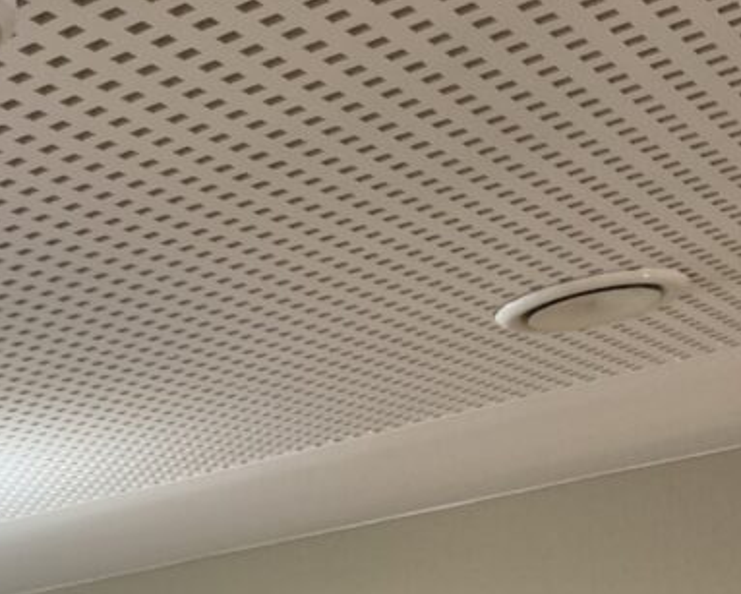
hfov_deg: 23.9
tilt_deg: +21.8
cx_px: -124
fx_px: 1602
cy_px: 145
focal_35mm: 73
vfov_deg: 20.8
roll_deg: +5.1
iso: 64
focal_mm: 3.99
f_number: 1.8
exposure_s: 1/50
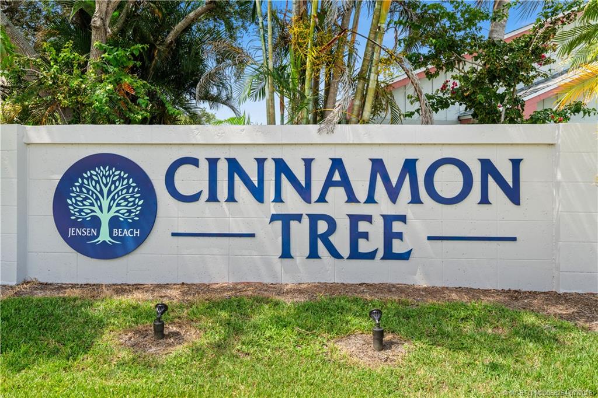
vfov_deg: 42.3
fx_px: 515
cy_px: 199
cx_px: 299
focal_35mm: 31
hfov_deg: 60.3
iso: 800
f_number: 9
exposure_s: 1/100
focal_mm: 31
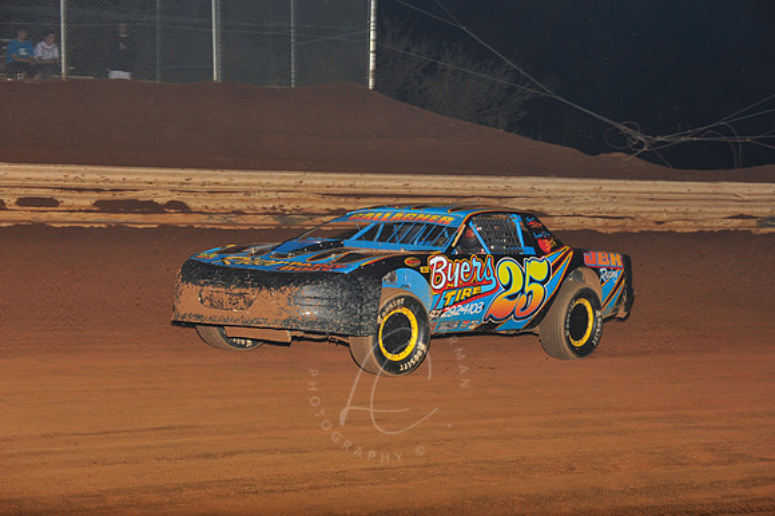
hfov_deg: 20.4
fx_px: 2151
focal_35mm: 100
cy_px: 258
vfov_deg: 13.7
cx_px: 388
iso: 800
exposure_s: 1/320
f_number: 6.3
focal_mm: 100
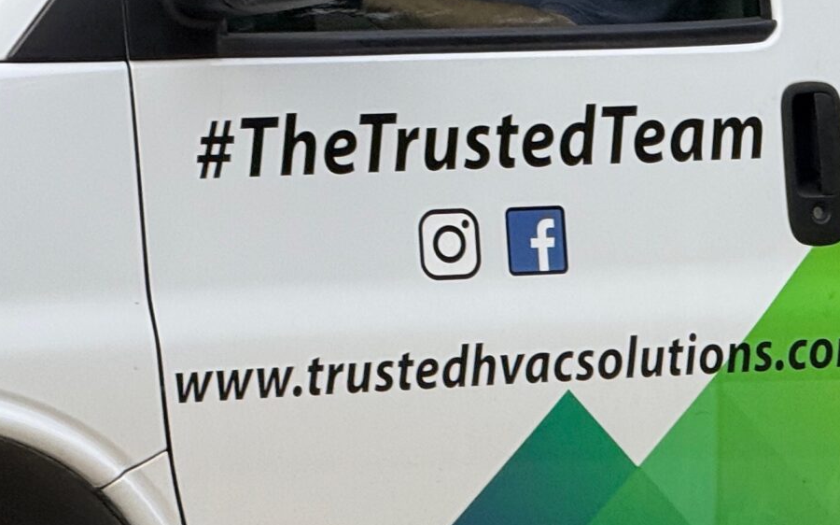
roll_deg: +0.8
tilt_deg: +4.7
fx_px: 8285
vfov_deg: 3.6
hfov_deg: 5.8
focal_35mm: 362
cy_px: -81
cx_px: 1175
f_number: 2.8
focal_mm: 15.66
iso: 50
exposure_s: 1/351
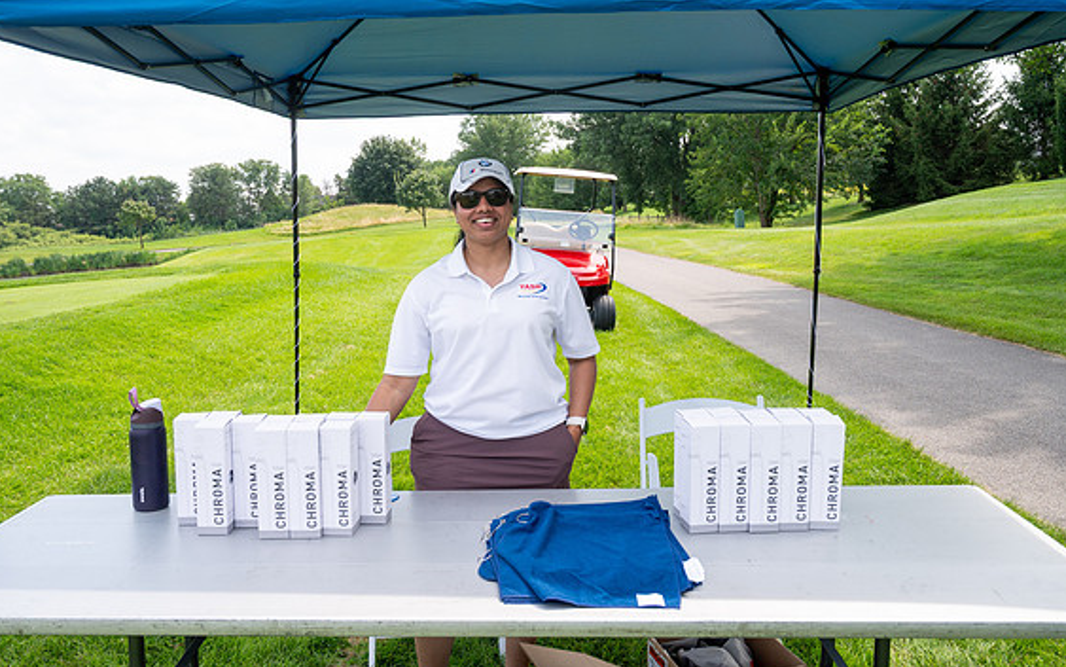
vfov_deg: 39.4
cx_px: 523
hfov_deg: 59.6
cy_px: 316
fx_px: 930
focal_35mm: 32
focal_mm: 30.5
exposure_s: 1/400
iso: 250
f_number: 6.3
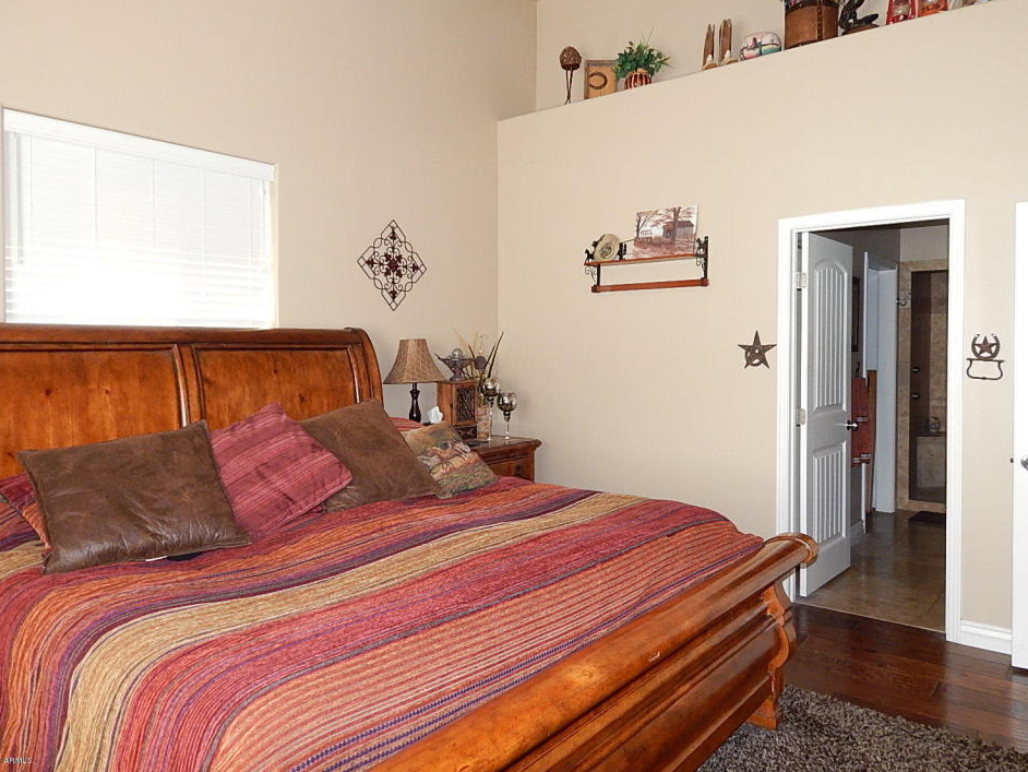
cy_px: 369
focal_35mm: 25
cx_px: 537
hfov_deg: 69.3
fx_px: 743
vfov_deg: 54.9
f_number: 3
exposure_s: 1/30
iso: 220
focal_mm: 4
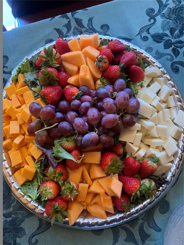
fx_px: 184
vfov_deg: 67.3
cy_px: 122
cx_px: 92
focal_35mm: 26
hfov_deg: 53.1
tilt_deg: -76.6
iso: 400
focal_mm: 4.25
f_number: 1.8
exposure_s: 1/54
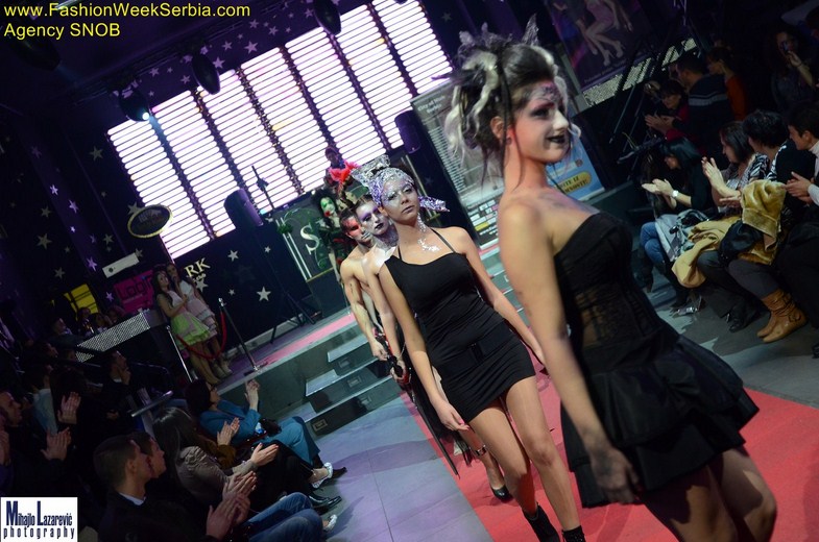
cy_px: 271
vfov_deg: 31.8
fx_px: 954
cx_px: 410
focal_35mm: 42
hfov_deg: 46.5
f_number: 2.8
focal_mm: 28
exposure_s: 1/125
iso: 1250
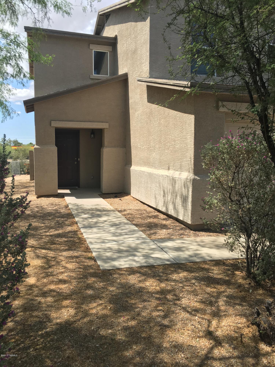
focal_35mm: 29
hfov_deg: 48.2
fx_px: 307
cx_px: 138
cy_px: 184
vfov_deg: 61.7
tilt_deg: -4.3
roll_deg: -0.7
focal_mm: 4.15
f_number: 2.2
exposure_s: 1/810
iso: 25
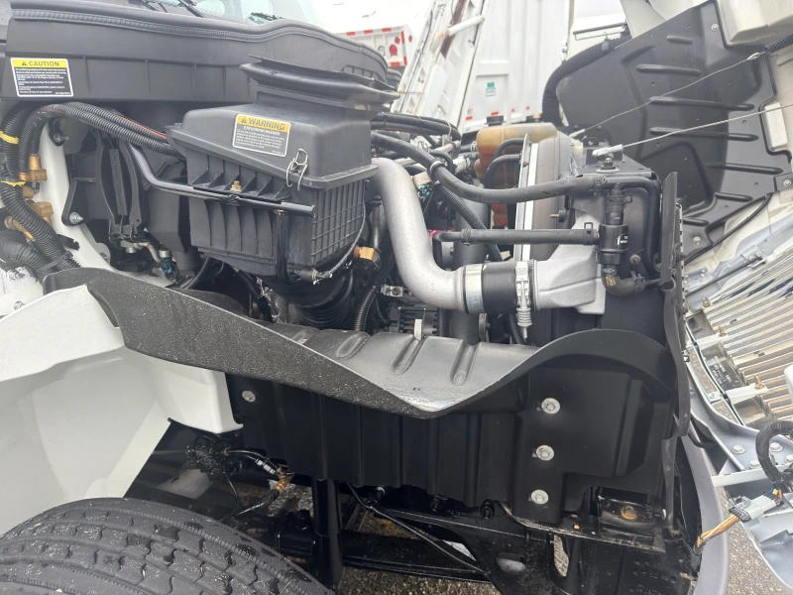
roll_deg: +0.7
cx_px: 396
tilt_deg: -18.2
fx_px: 550
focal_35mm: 24
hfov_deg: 71.6
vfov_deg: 56.8
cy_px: 298
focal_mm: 6.76
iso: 80
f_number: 1.78
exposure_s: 1/467
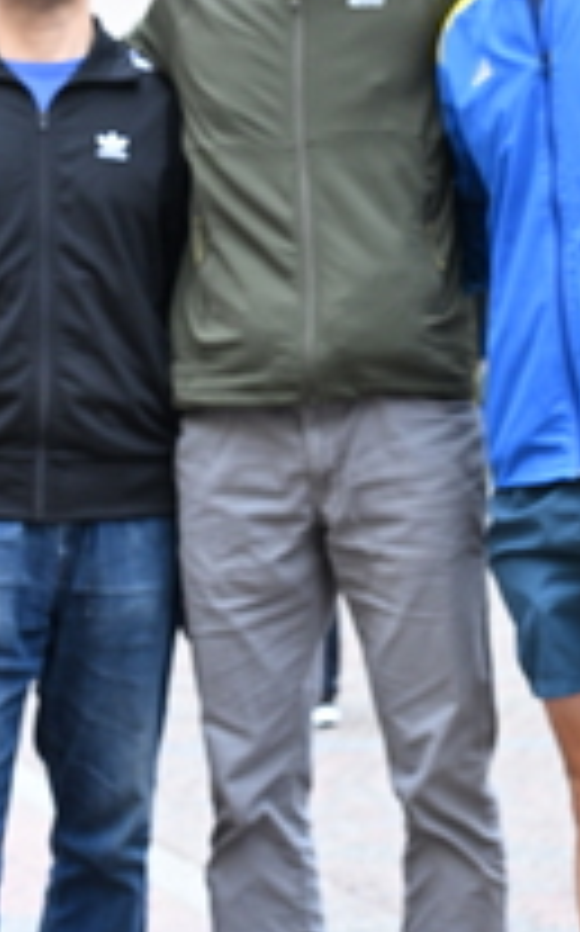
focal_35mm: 85
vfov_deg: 24.2
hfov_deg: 15.3
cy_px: 302
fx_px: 2163
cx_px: 353
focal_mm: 31.5
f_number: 4
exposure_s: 1/250
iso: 1600
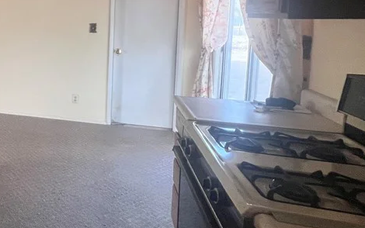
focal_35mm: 30
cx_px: -5
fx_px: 298
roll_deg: +0.5
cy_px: 47
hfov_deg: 50.1
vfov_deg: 40.2
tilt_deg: -6.9
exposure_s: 1/89
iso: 250
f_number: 1.8
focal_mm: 1.57
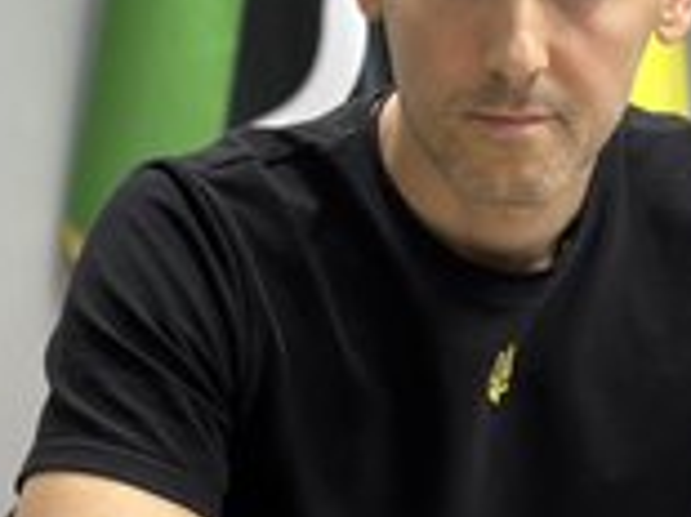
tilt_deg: -4.3
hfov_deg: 15.9
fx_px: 2473
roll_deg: -0.5
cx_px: 366
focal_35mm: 124
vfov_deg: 11.9
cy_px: 201
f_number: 1.78
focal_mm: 6.86
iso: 400
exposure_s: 1/54
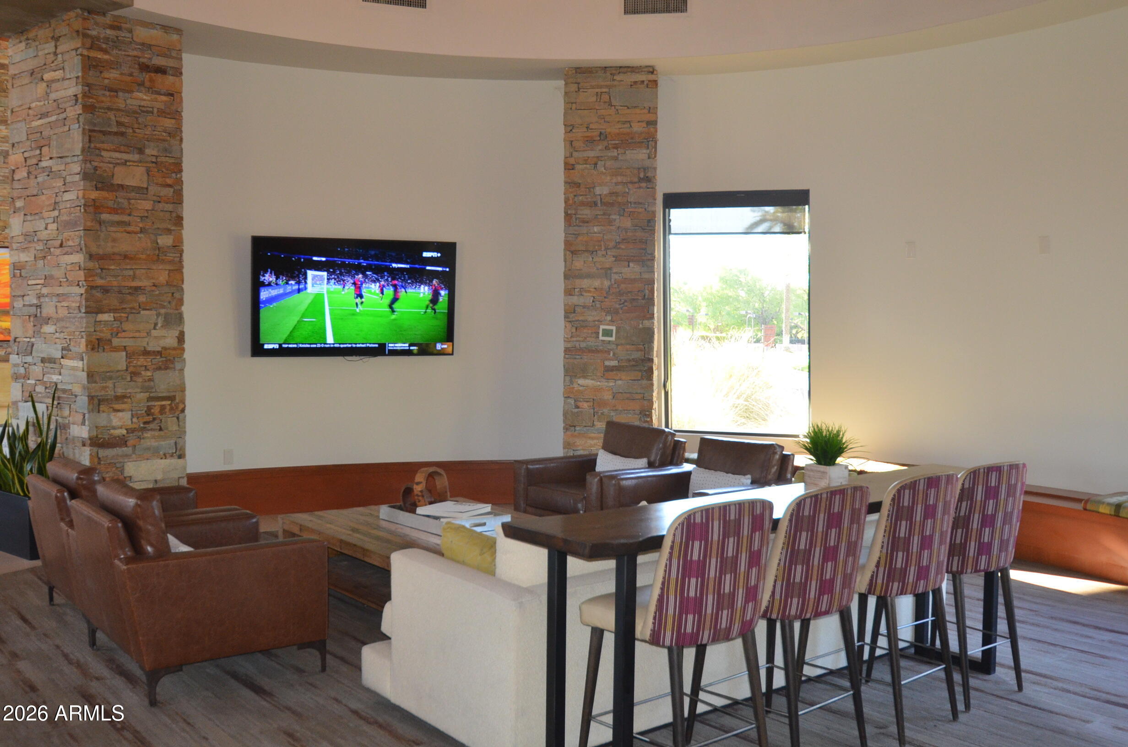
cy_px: 374
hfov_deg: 53.2
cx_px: 564
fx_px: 1126
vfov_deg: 36.7
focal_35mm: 36
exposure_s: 1/60
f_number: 4.5
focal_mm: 24
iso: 1000
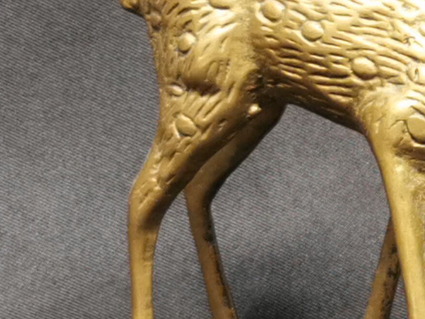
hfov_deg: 9.4
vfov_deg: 7.6
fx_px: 2406
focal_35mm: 196
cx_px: 850
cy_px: 74
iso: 160
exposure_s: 1/100
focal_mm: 5.58
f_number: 1.8
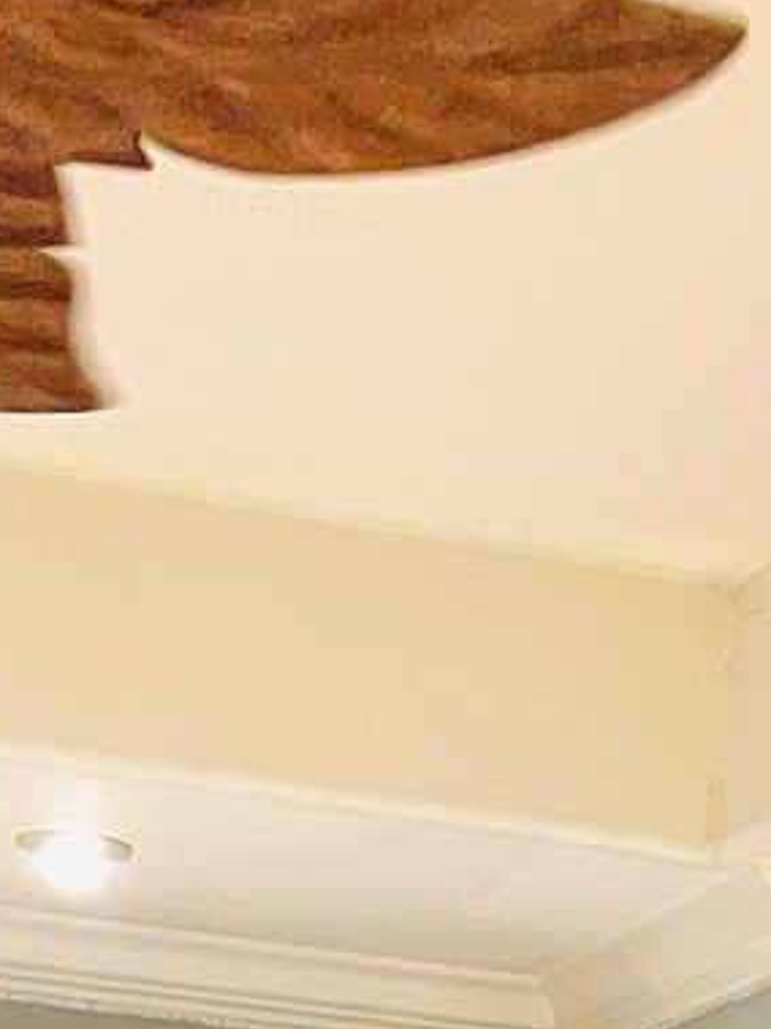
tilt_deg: -2.0
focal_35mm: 135
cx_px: 706
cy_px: 2017
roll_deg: -3.7
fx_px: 4011
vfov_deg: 12.9
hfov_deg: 10.9
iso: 250
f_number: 1.6
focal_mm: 5.1
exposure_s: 1/60
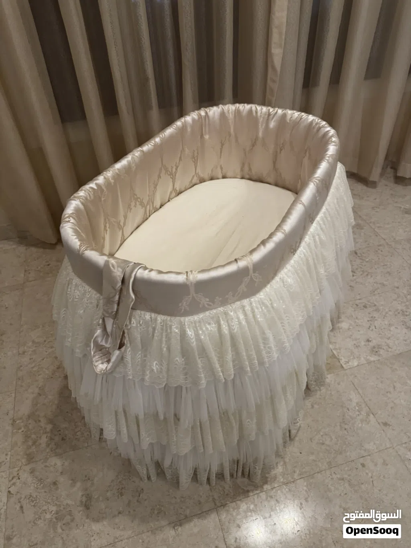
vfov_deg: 71.6
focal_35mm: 24
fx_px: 380
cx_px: 206
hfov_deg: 56.8
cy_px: 274
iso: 400
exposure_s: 1/50
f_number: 1.78
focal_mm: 6.76
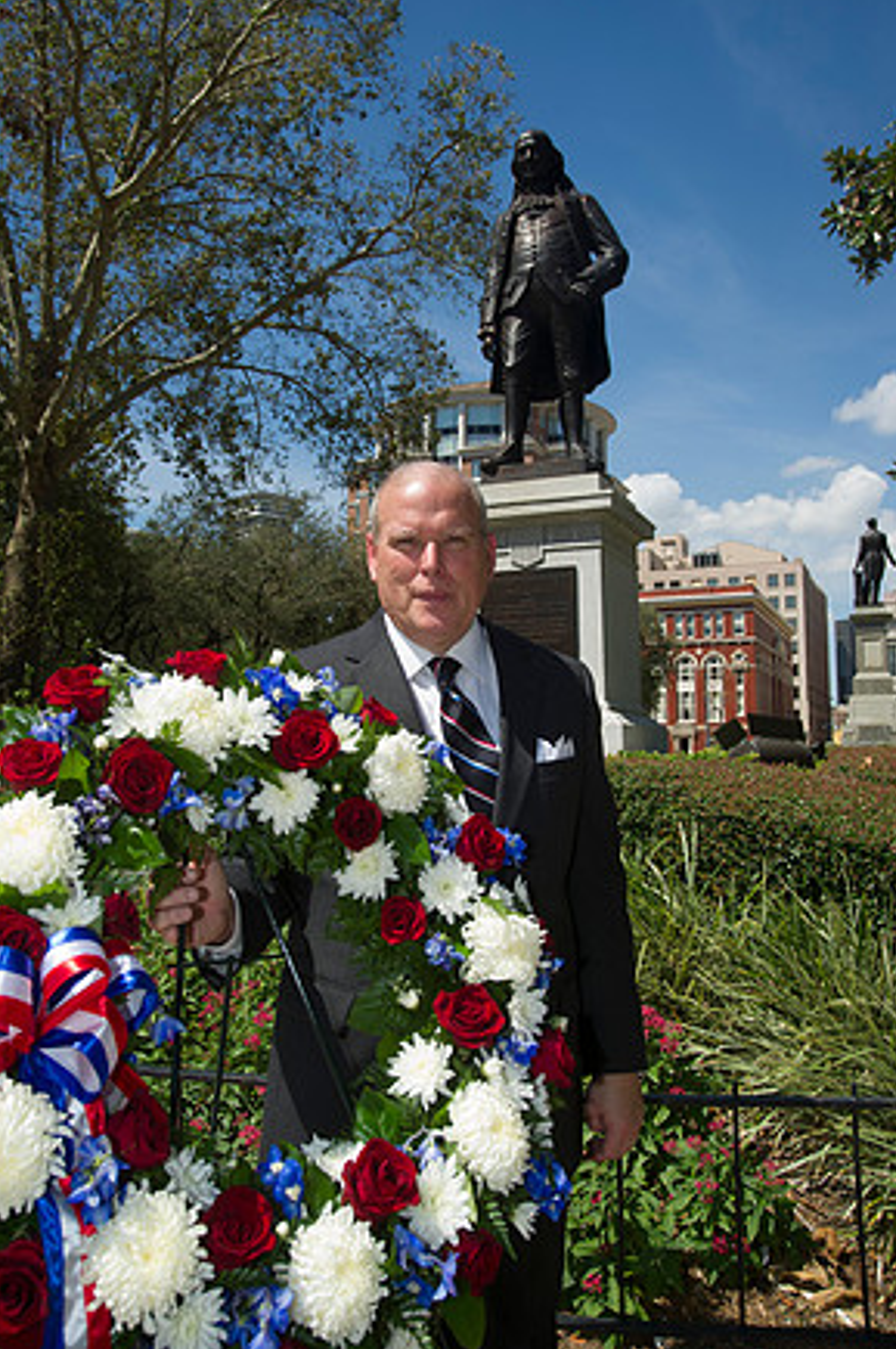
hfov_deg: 42.2
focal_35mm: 31
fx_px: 1160
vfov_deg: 60.3
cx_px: 448
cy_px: 654
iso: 200
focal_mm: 30
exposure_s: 1/250
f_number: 9
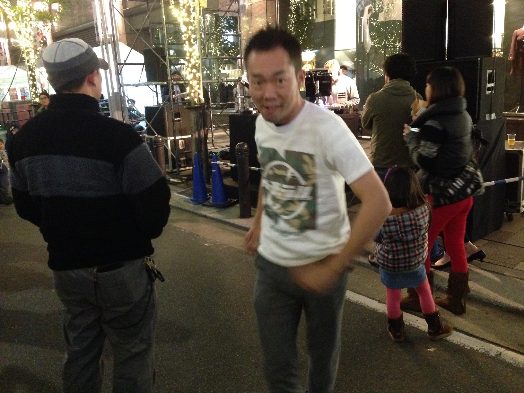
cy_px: 196
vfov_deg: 42.9
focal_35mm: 33
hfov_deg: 55.4
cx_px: 262
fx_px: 500
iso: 800
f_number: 2.4
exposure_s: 1/15
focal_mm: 4.12
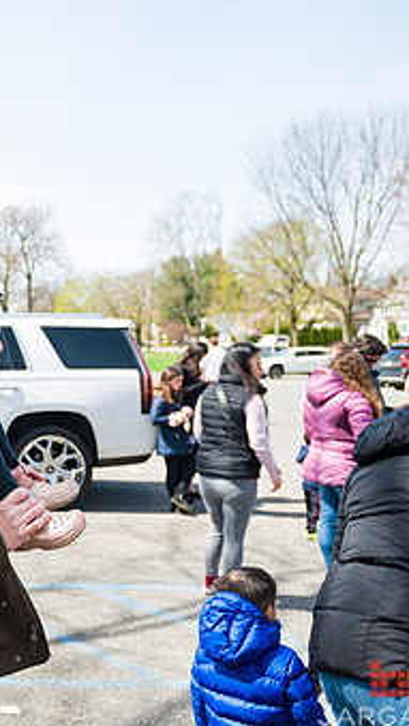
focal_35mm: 43
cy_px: 360
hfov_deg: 24.7
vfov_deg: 47.3
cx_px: -99
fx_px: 828
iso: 200
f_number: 4
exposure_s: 1/1600
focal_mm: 24
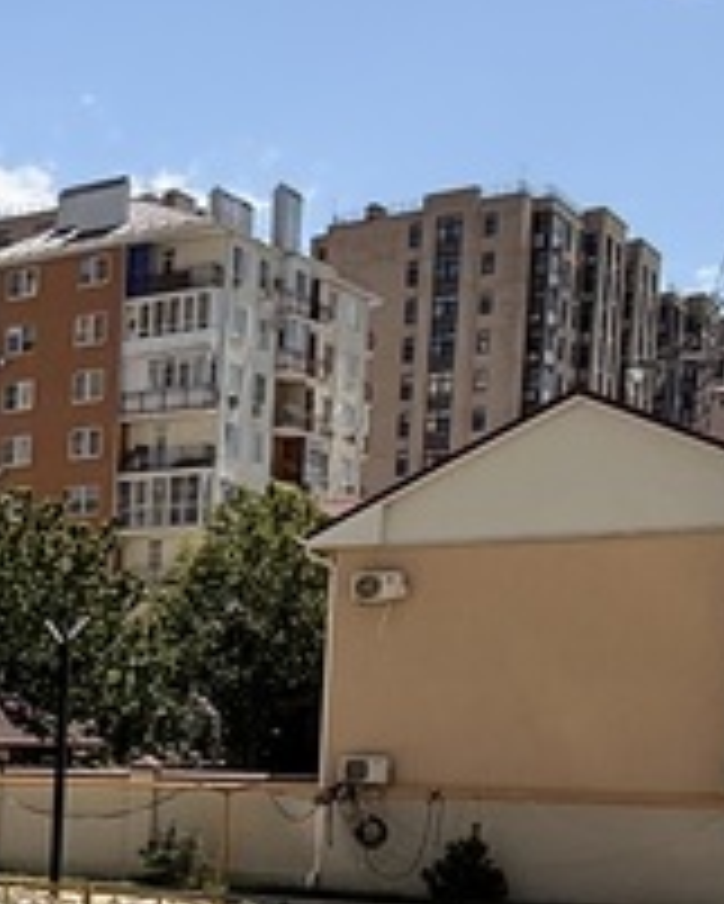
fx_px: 1820
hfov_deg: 17.5
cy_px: 873
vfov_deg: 26.6
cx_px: -634
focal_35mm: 68
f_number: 2.2
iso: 50
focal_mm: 2.22
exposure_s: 1/4149
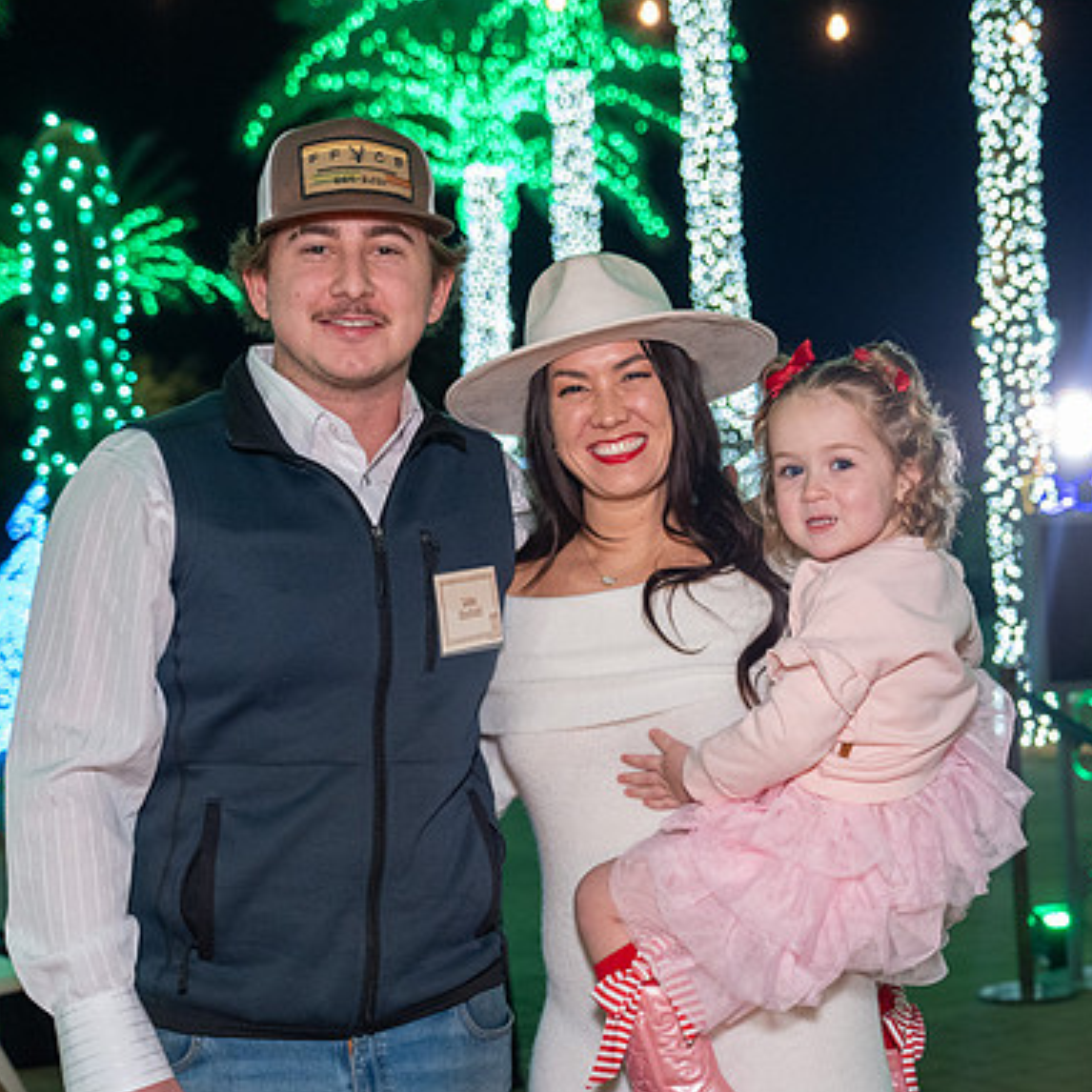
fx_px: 2213
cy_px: 547
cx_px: 632
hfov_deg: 27.7
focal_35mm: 62
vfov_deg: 27.7
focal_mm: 48
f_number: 4
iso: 3200
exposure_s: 1/60
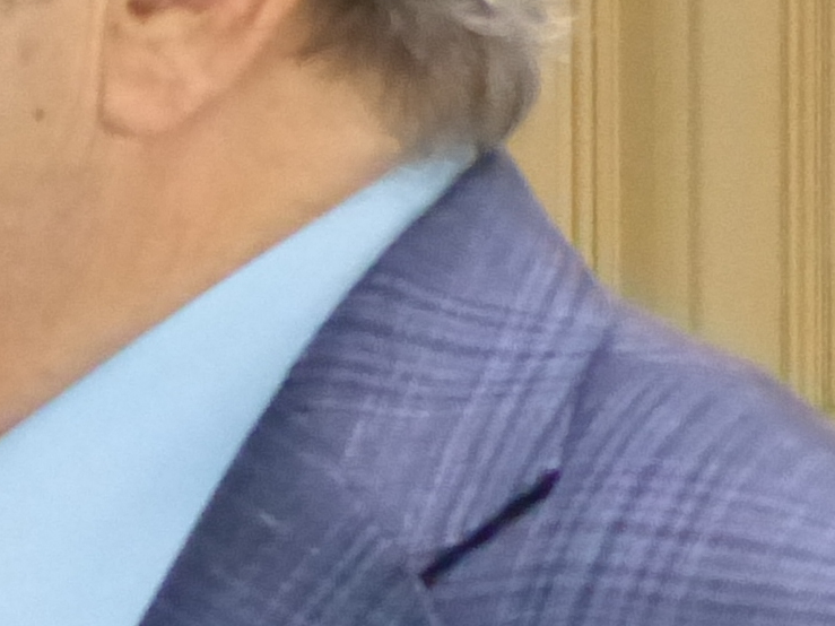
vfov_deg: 3.1
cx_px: -982
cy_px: 414
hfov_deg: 4.1
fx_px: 11625
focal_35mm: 482
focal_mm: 16
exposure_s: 1/80
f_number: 3.2
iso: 800
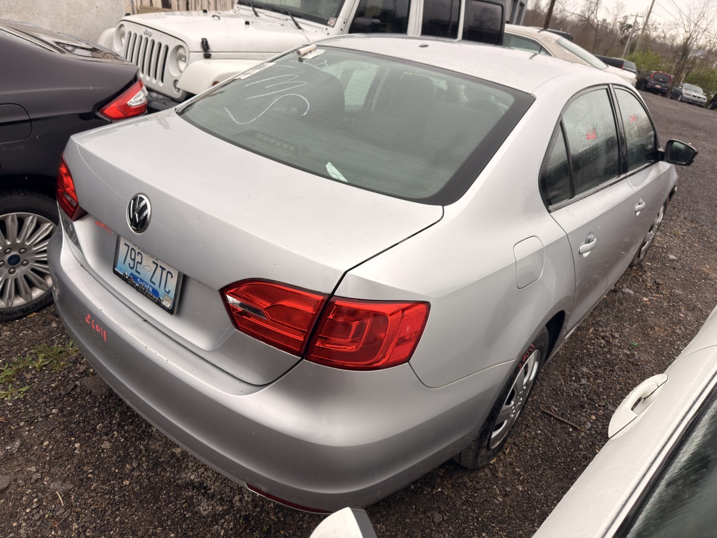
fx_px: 497
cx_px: 358
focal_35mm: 24
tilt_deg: -26.6
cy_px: 269
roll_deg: -8.9
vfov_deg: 56.8
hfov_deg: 71.6
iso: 64
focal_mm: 6.76
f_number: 1.78
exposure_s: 1/1126
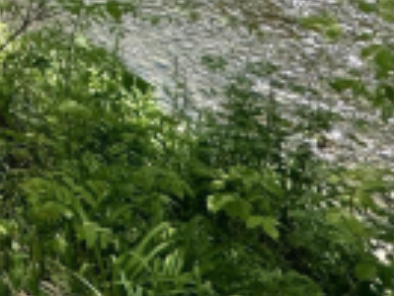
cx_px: -475
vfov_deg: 14.5
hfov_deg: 16.7
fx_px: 797
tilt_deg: -0.2
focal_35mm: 70
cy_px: -397
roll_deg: +4.2
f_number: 2.2
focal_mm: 2.22
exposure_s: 1/727
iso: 40
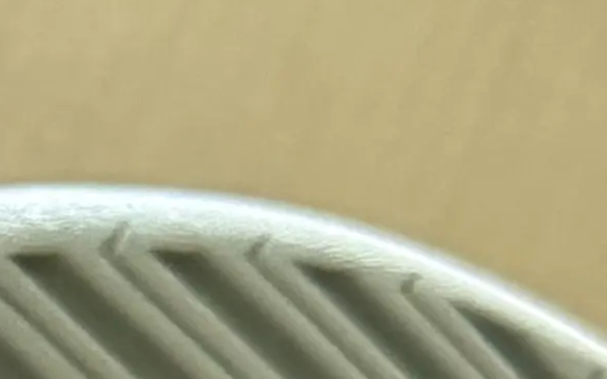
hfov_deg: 8.0
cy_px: 1480
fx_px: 4102
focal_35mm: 248
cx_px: -725
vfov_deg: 4.8
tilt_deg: -59.1
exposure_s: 1/60
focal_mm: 6.76
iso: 640
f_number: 1.78
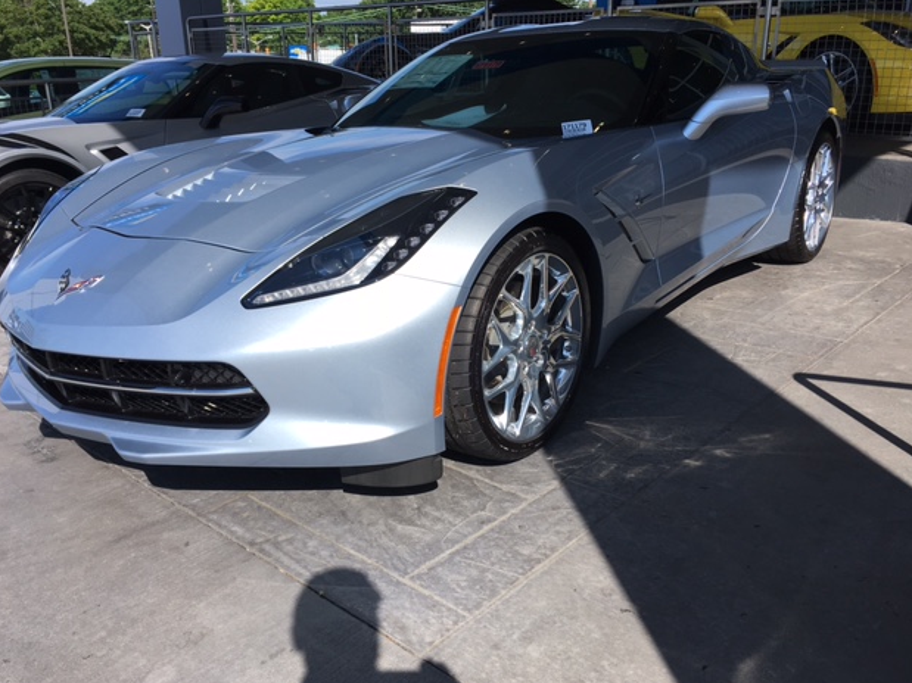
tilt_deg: -22.6
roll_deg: +1.0
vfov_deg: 46.8
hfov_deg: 60.0
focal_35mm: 30
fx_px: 790
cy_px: 352
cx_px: 445
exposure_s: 1/1326
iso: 25
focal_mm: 4.15
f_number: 2.2
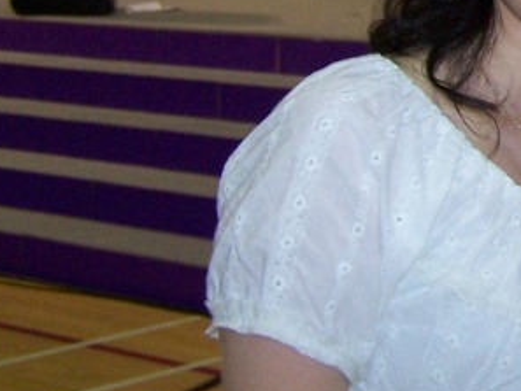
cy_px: -103
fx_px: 1942
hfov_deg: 14.4
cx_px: 746
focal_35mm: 129
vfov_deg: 11.2
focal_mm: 6.3
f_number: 2.8
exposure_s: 1/60
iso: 140
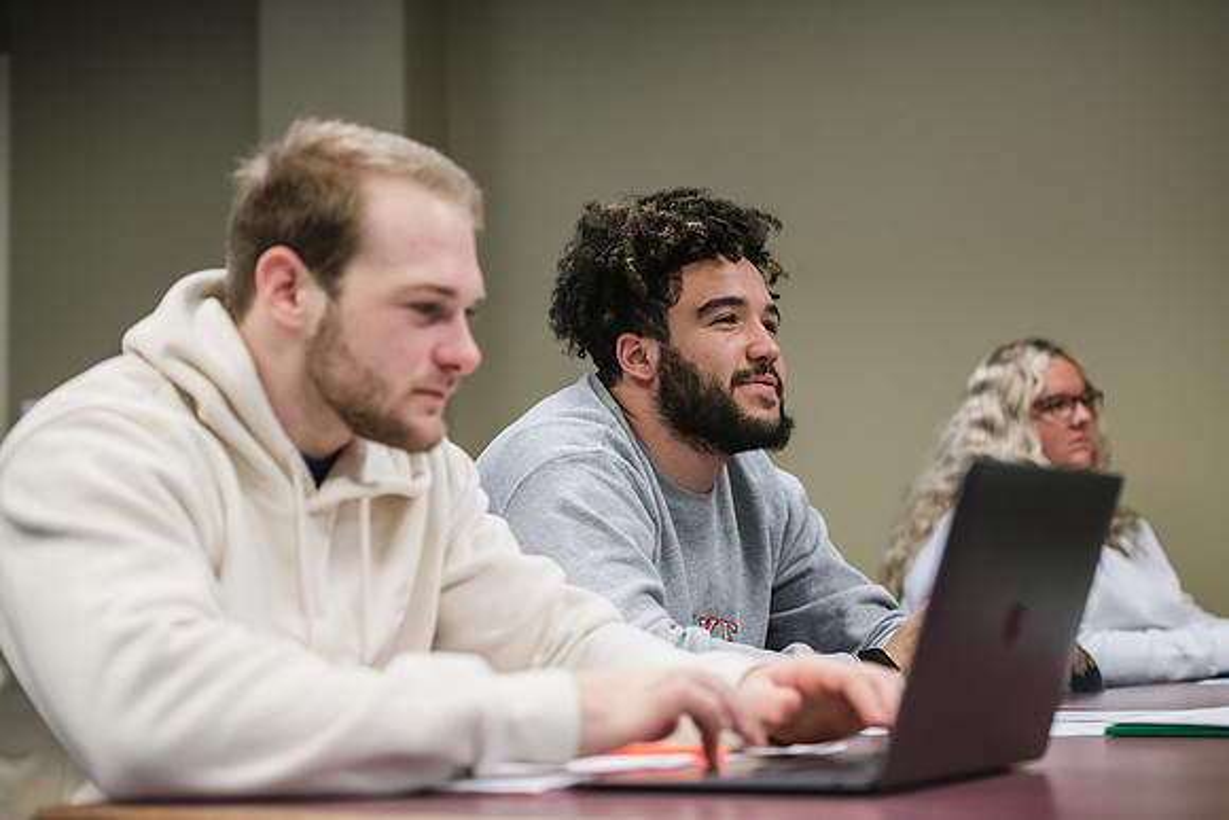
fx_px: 2390
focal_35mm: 70
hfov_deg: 28.8
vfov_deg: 19.5
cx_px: 614
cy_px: 410
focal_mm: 70
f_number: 3.2
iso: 1600
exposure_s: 1/200
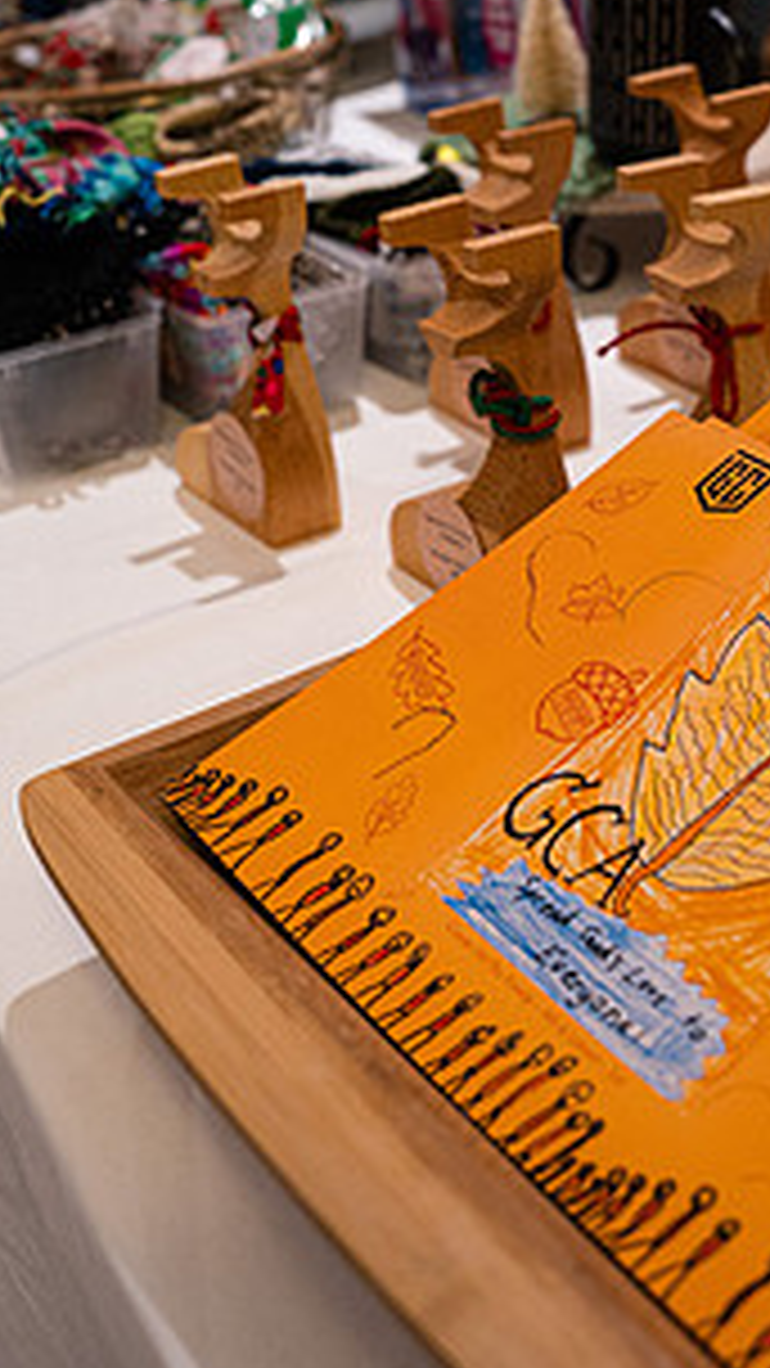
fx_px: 1742
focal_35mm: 48
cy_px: 583
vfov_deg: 42.8
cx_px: 545
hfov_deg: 24.7
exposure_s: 1/200
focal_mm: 24
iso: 800
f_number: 2.8
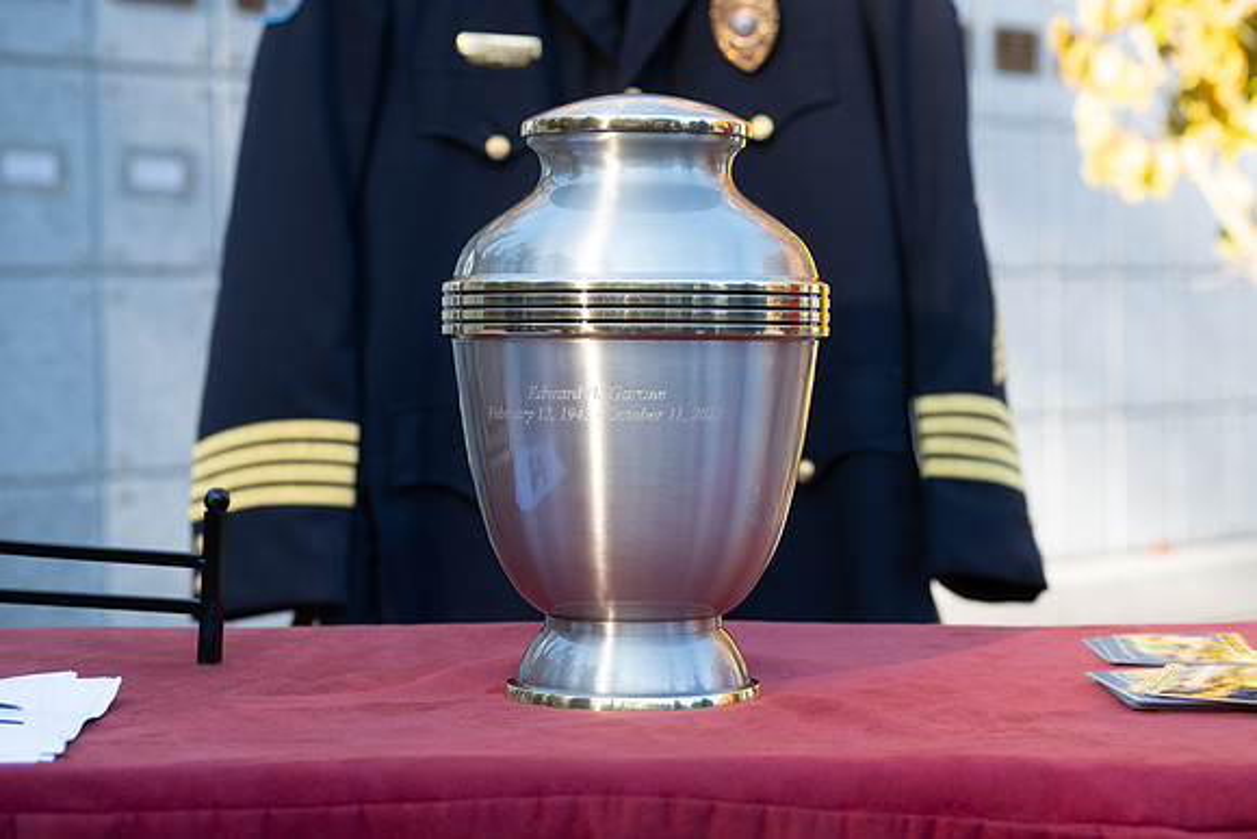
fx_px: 2619
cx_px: 628
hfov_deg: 27.0
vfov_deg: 18.2
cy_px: 420
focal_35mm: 75
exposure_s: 1/640
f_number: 4
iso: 800
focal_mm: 50
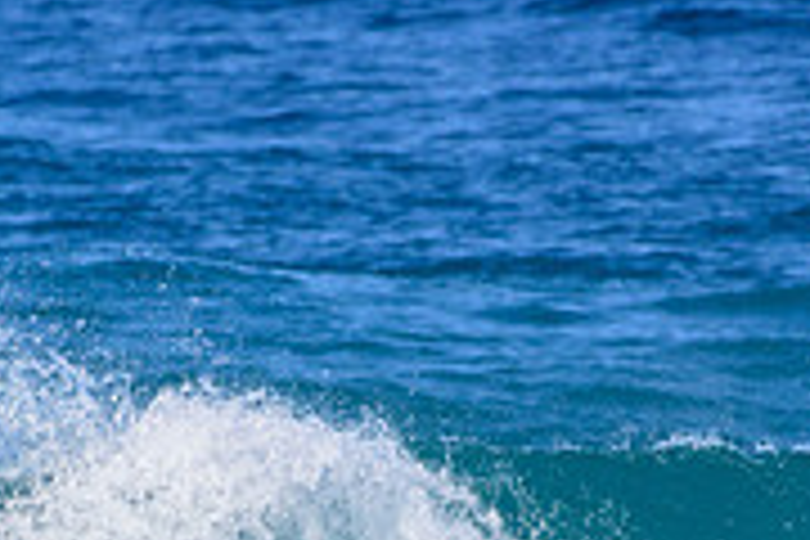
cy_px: 799
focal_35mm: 2411
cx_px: 22
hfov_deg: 0.9
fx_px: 54243
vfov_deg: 0.6
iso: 320
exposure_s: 1/2000
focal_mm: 500
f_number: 5.6
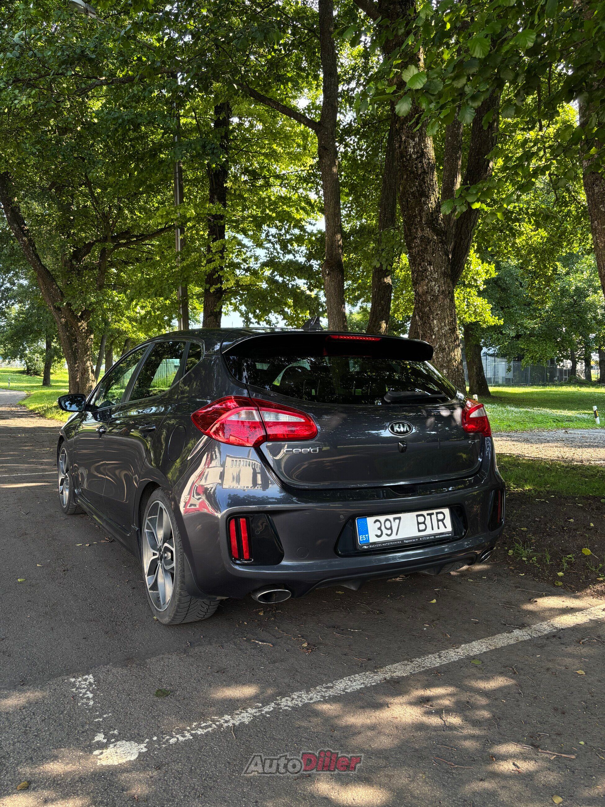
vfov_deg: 67.3
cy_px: 404
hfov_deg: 53.1
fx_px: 606
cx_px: 302
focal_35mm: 26
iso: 50
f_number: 1.6
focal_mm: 5.96
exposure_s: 1/196
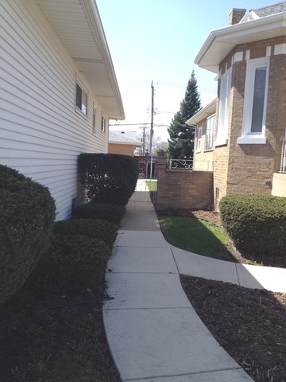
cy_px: 191
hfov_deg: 40.7
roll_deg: -1.5
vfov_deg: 52.6
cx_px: 143
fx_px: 386
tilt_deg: -4.4
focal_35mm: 35
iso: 50
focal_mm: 4.28
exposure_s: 1/986
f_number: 2.4
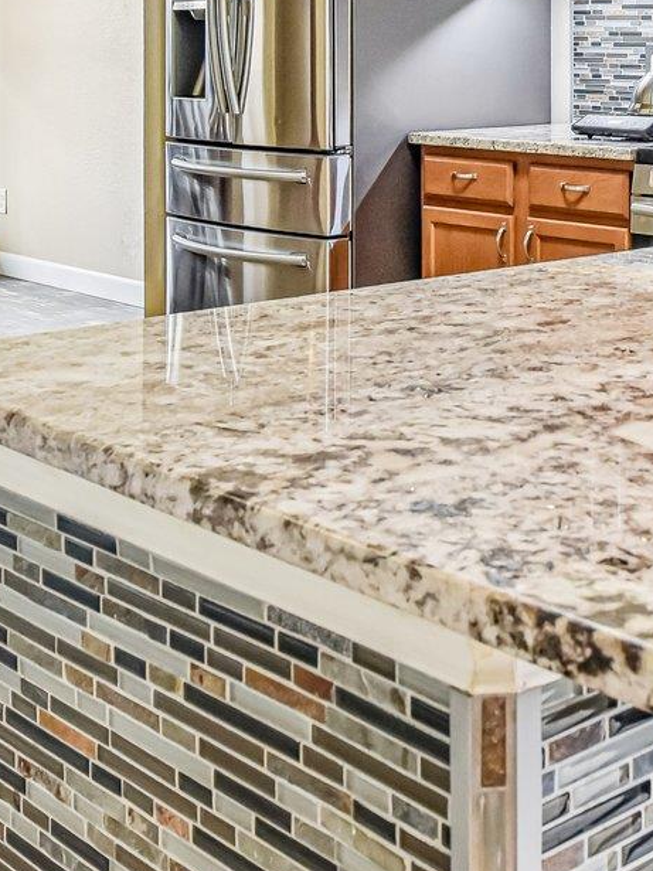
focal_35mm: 64
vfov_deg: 28.7
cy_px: 42
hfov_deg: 21.9
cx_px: 688
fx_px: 1610
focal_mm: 20
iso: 1100
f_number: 8
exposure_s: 1/20
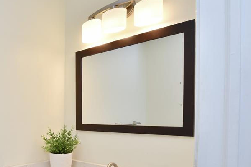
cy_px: 124
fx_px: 202
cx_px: 51
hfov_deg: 58.8
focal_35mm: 29
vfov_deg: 43.6
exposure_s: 1/60
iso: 800
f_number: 10
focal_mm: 17
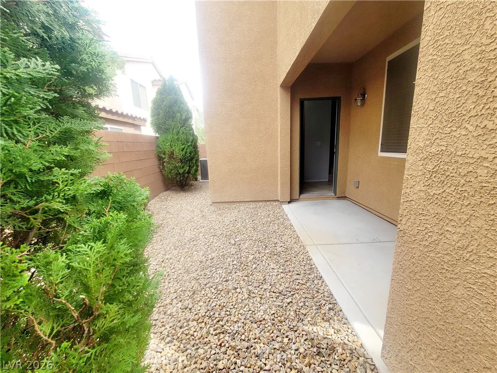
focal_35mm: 13
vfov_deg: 89.9
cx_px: 248
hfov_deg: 106.2
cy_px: 186
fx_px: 187
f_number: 2.2
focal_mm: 2.2
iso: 50
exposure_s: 1/455
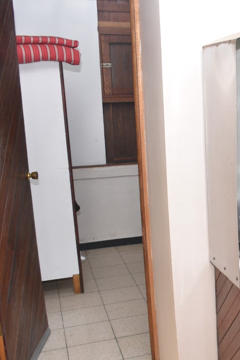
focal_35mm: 51
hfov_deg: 23.6
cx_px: 307
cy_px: 225
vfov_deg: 38.6
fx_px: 510
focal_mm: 18
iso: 900
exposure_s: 1/60
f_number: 3.5
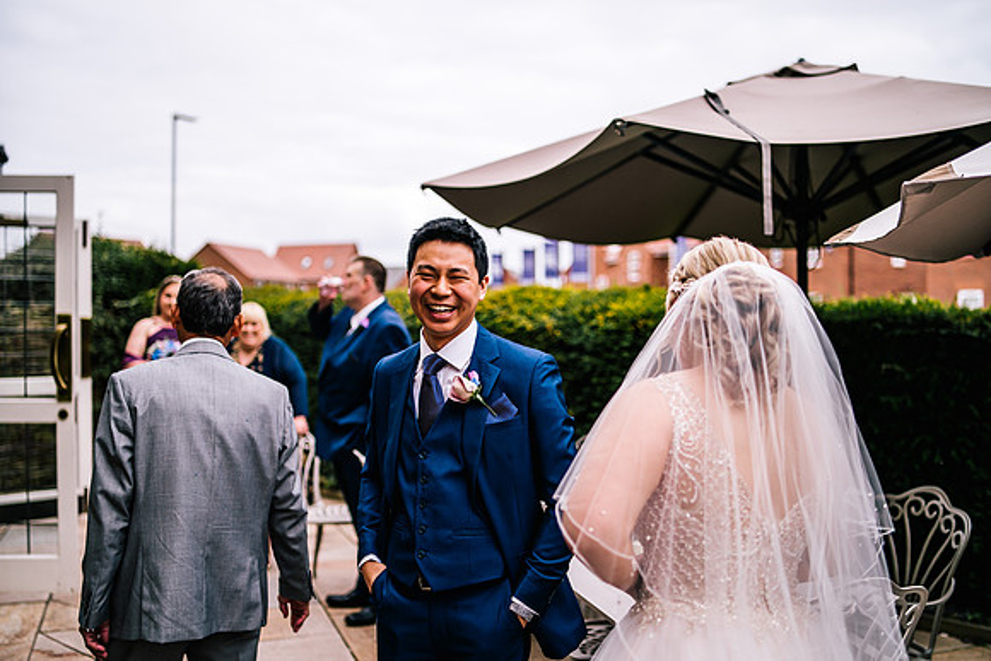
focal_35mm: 35
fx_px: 964
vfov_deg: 37.9
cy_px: 330
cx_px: 496
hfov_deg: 54.4
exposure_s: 1/4000
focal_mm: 35
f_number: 1.6
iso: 100
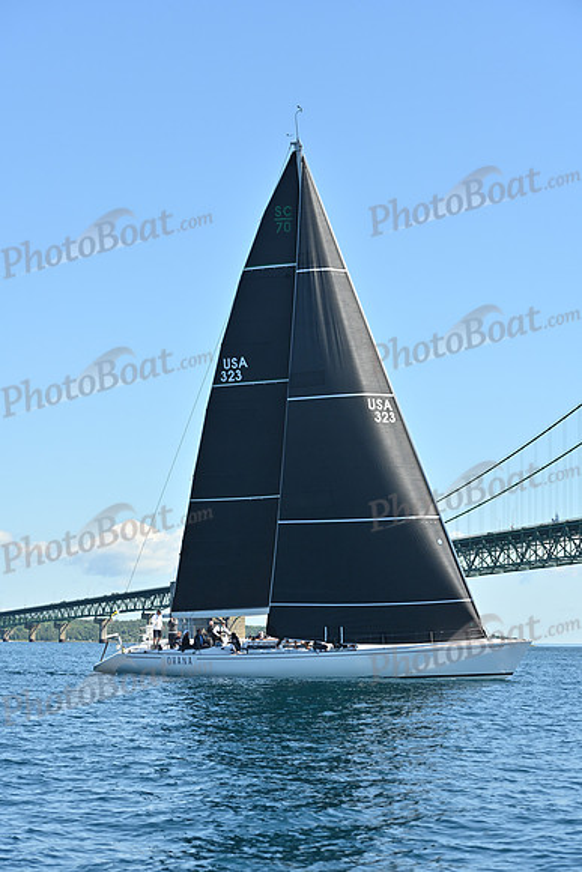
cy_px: 436
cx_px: 291
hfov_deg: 16.1
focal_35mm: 85
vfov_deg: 23.9
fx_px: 2060
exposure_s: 1/1000
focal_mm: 85
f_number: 6.3
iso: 320
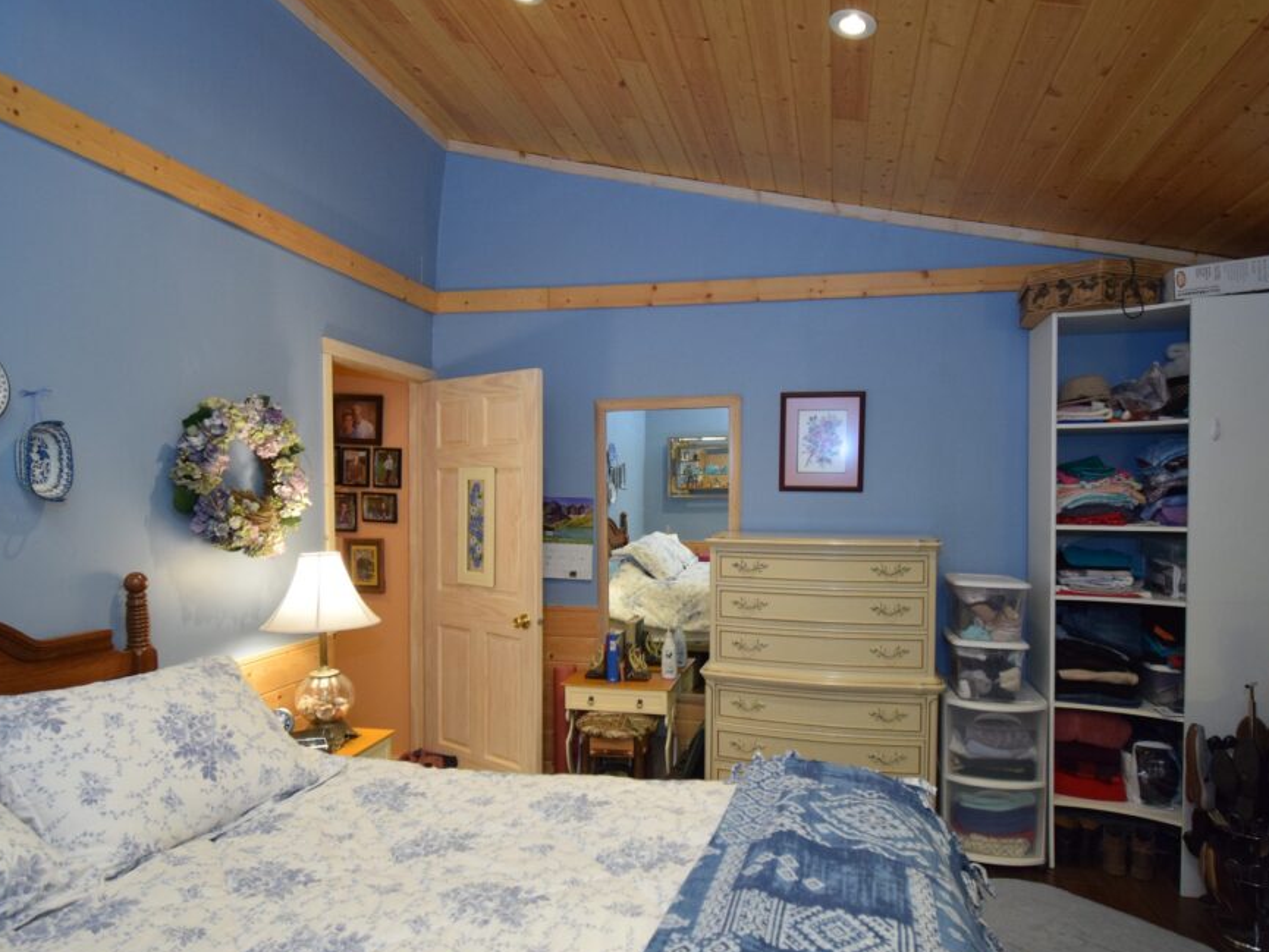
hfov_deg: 81.7
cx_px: 646
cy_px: 527
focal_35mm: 20
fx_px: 733
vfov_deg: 65.8
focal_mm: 10
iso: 1400
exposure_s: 1/60
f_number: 4.5
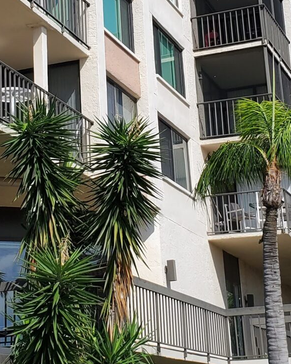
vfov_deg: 21.1
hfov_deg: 17.1
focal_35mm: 89
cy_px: 51
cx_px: 61
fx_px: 958
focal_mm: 4.3
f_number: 2.4
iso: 50
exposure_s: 1/2419
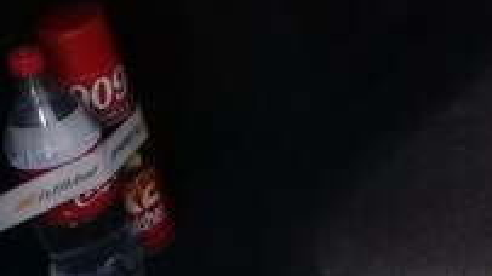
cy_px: -103
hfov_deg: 17.7
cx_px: 703
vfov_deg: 10.7
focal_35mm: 110
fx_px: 1434
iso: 64
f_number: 2.2
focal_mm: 3.3
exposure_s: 1/120
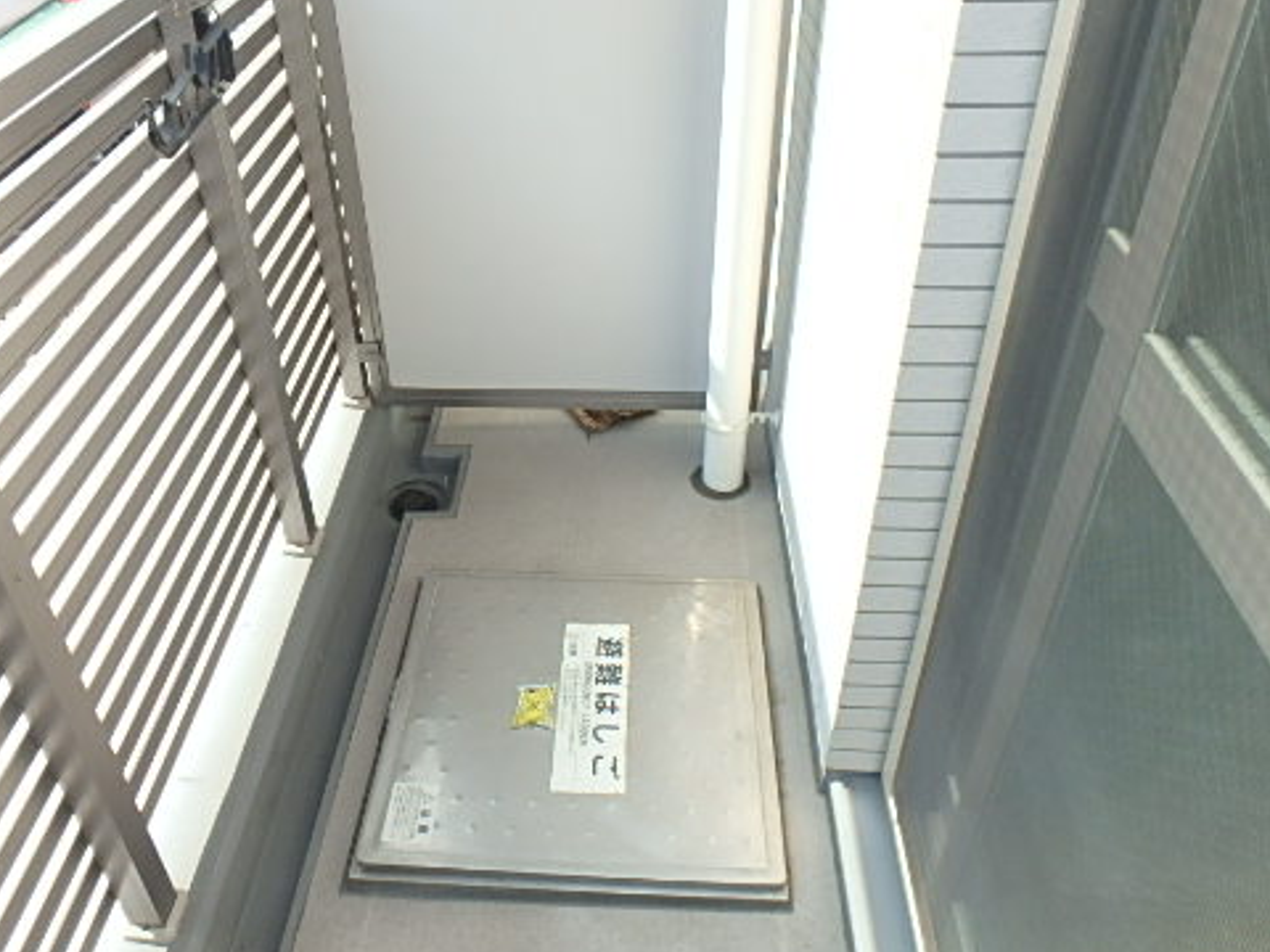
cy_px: 434
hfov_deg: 63.2
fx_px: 1027
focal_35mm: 28
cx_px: 558
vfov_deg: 49.7
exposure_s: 1/125
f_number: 6
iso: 125
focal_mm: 3.7
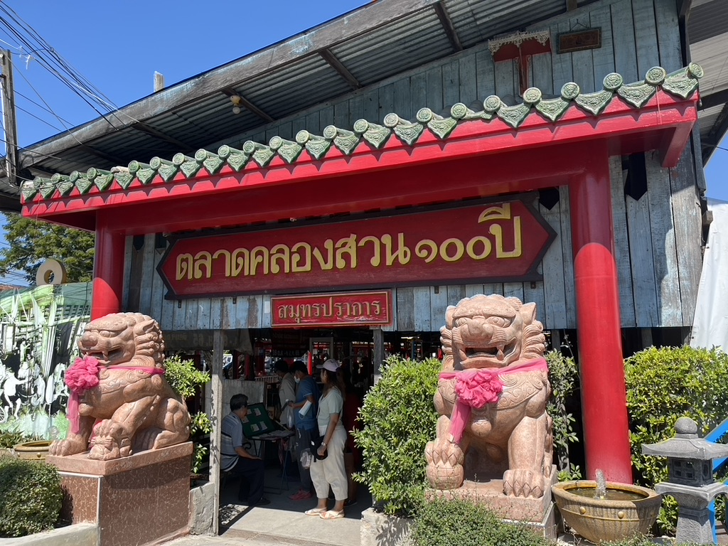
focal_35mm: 26
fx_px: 547
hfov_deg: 67.3
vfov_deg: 53.1
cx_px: 364
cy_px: 273
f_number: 1.6
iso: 50
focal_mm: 5.1
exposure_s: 1/1647
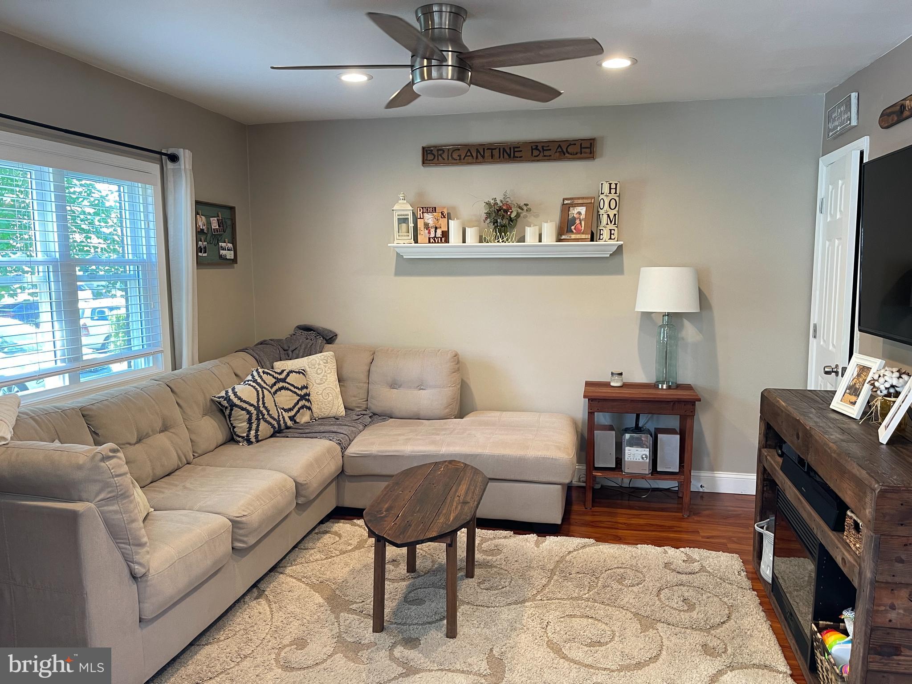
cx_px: 456
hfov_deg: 67.3
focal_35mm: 26
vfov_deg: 53.1
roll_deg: -0.2
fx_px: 685
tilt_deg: -6.5
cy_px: 342
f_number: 1.6
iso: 100
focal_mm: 5.1
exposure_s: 1/60
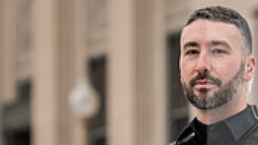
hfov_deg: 4.7
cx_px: 161
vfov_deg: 2.7
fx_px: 3113
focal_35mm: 455
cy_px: 206
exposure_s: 1/640
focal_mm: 125
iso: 125
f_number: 4
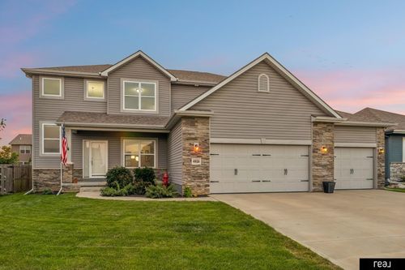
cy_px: 135
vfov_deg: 60.7
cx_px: 202
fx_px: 231
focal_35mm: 20
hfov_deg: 82.6
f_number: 6.3
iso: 200
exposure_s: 1/30
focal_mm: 20.5
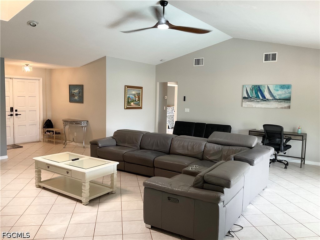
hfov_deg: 61.7
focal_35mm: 29
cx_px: 160
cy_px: 120
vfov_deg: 48.2
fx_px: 268
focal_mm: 3
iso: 125
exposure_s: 1/42
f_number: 1.8
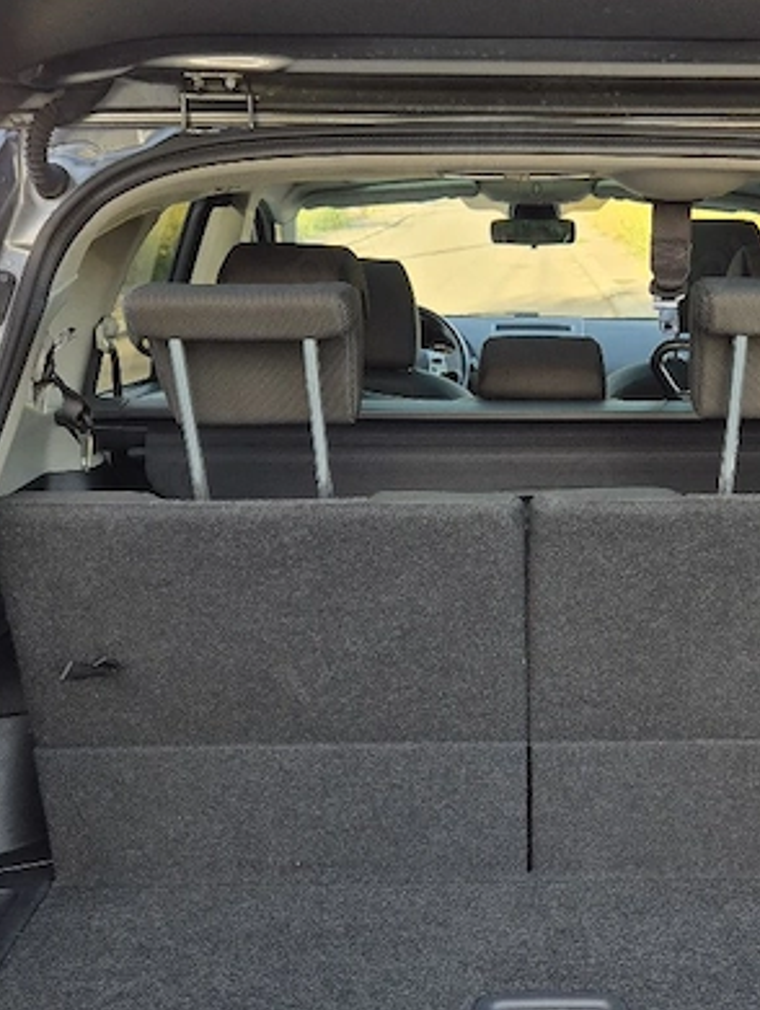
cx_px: 551
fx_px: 1374
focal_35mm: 47
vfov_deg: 40.1
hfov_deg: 30.5
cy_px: 638
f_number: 1.8
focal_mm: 5.4
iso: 32
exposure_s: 1/182
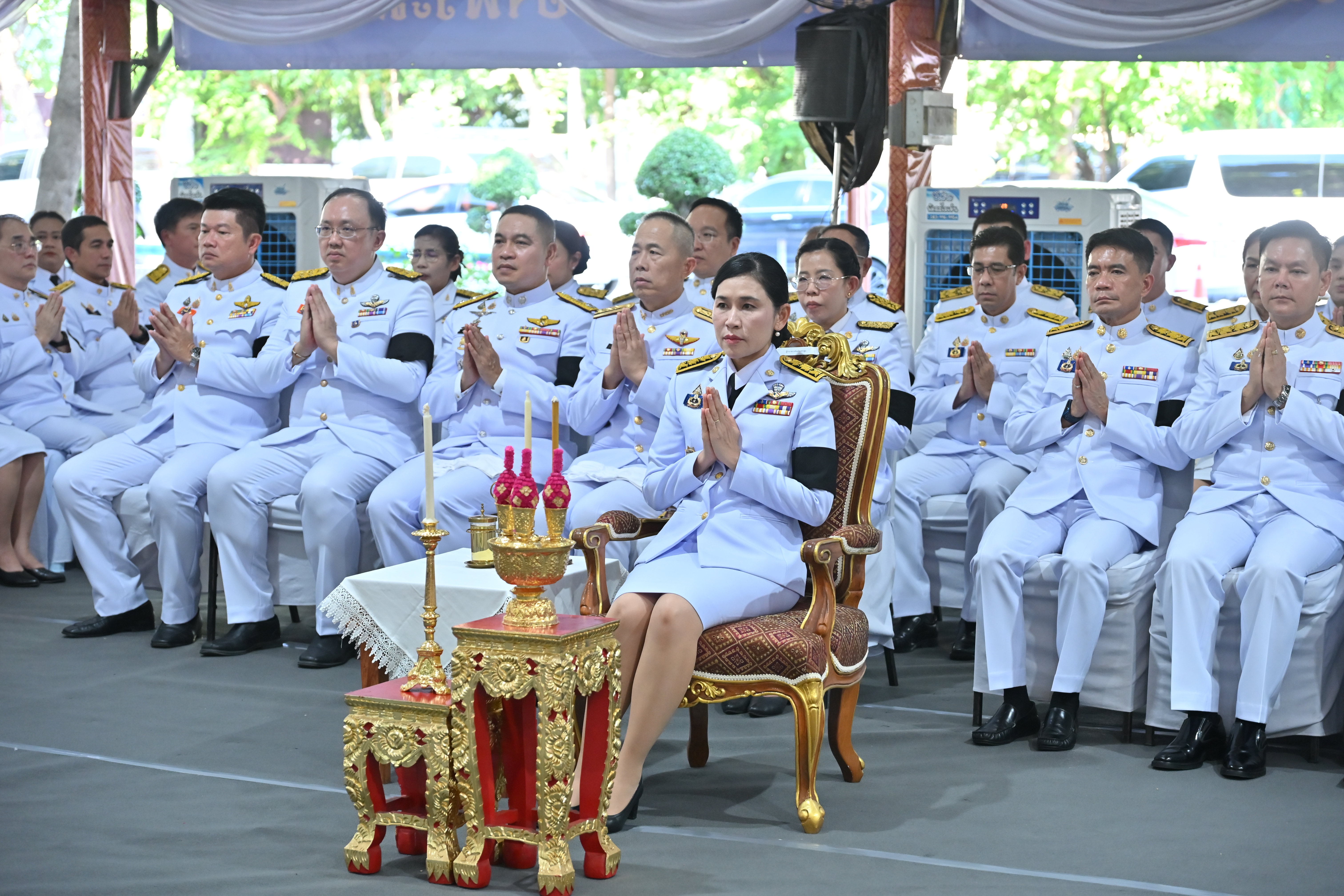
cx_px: 672
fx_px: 2650
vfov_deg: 19.2
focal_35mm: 71
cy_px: 448
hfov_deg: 28.5
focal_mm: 71
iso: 1600
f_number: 4
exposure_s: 1/160
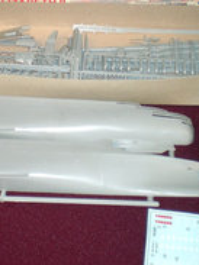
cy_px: 67
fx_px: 637
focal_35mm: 83
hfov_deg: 17.7
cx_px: 58
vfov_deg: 23.3
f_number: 3.1
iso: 64
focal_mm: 6.3
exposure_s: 1/30
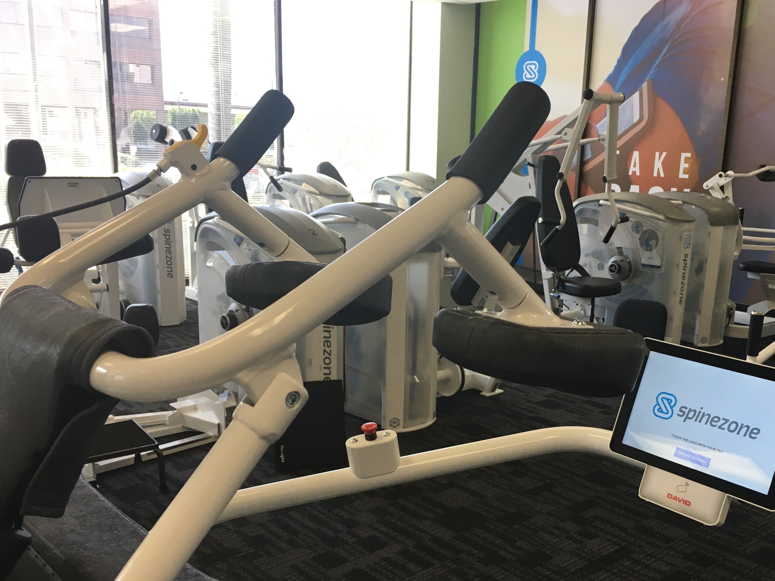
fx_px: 828
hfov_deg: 49.9
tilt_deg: -13.8
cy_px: 353
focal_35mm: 37
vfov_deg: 38.5
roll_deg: -2.3
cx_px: 450
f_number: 2.2
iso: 32
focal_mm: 4.15
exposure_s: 1/30
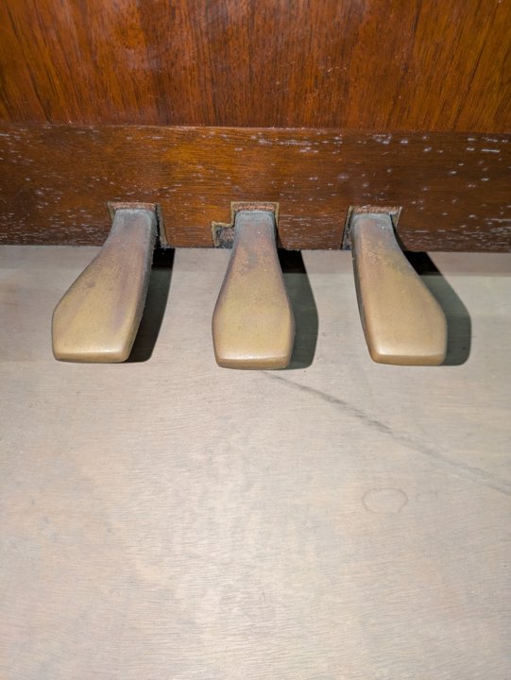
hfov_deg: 54.9
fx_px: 491
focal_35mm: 25
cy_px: 340
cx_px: 256
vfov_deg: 69.4
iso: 525
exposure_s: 1/50
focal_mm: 5.43
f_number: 1.89
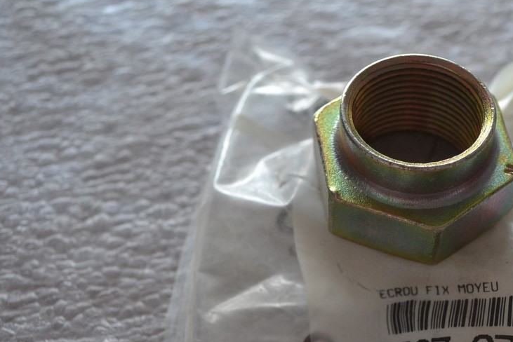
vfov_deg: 18.7
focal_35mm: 72
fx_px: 1026
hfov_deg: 27.7
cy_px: 284
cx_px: 378
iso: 800
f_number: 4.2
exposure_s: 1/60
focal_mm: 26
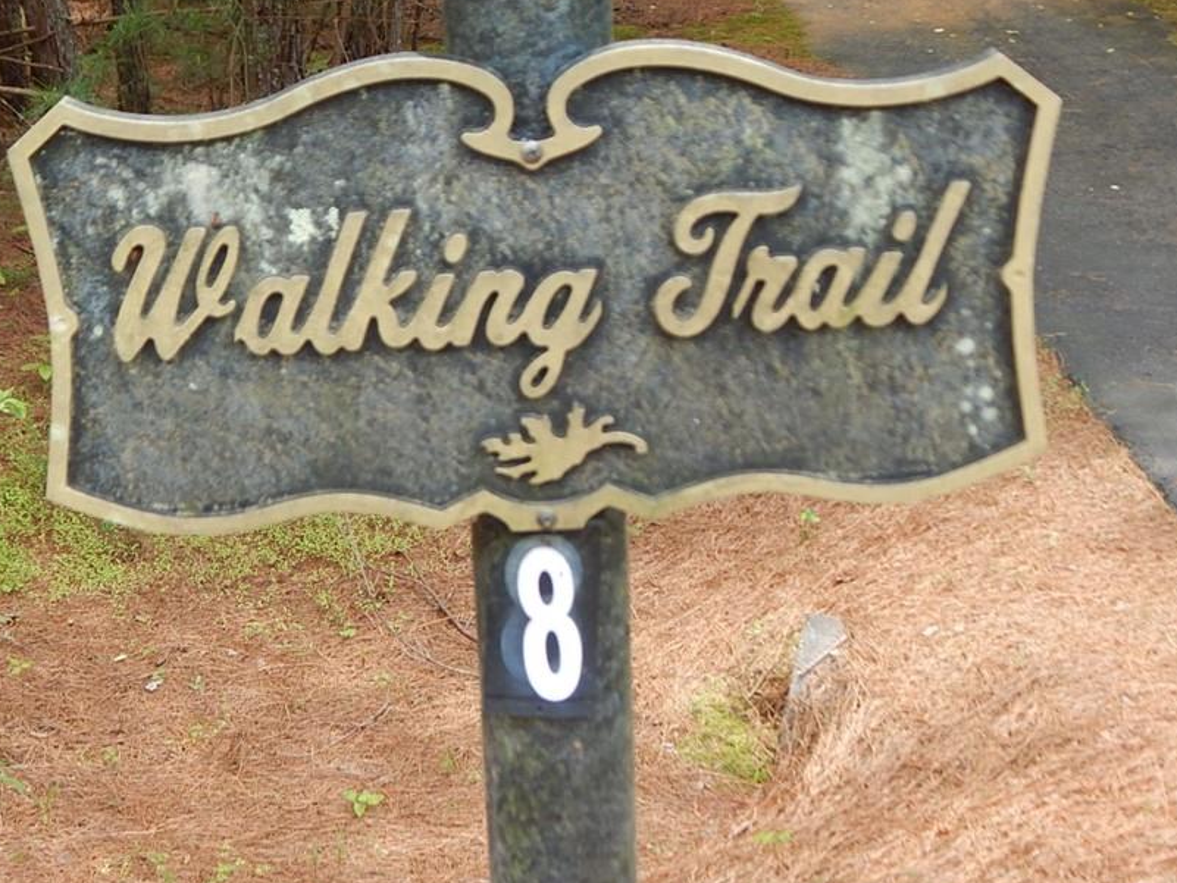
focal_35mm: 69
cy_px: 430
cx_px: 447
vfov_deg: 21.3
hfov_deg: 28.1
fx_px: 2346
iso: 125
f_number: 3.8
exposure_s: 1/100
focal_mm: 9.7
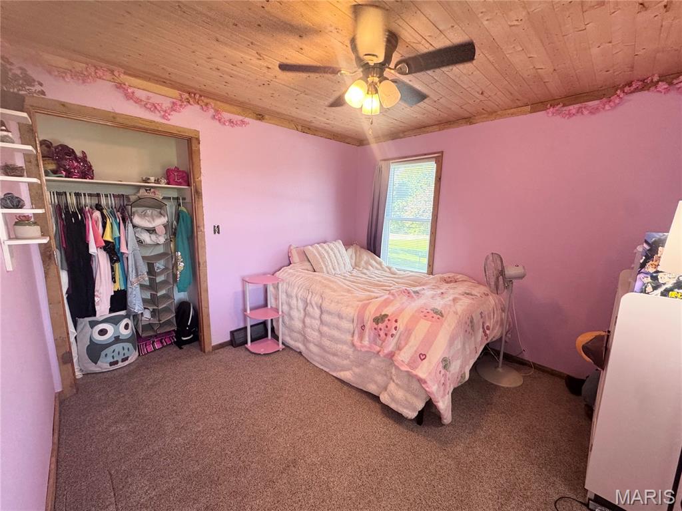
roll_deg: -1.4
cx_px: 341
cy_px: 256
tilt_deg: -9.8
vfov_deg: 85.7
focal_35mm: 14
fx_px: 276
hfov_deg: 102.1
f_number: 2.2
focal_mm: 2.22
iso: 250
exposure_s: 1/120
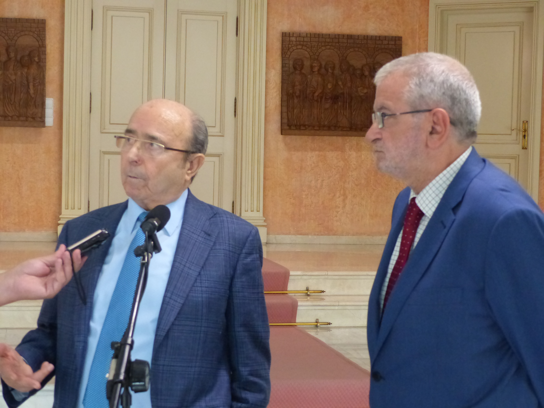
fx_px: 1179
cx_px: 272
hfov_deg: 26.0
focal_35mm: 75
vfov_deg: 19.6
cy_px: 204
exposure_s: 1/100
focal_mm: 13.5
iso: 800
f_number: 3.2
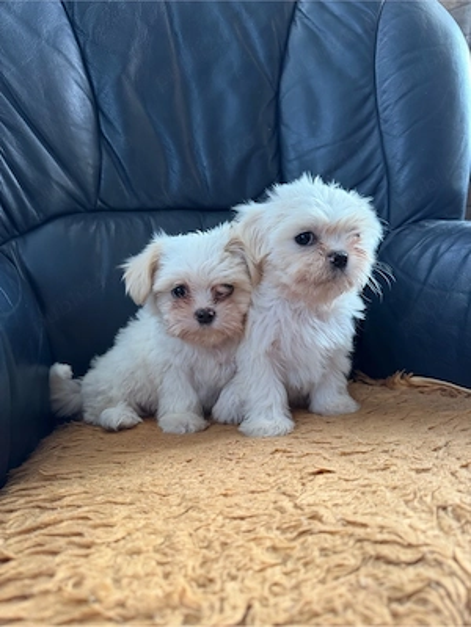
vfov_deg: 71.6
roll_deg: -0.3
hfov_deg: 56.8
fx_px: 435
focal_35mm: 24
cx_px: 236
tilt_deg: -15.6
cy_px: 314
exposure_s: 1/72
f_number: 1.78
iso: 200
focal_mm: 6.76
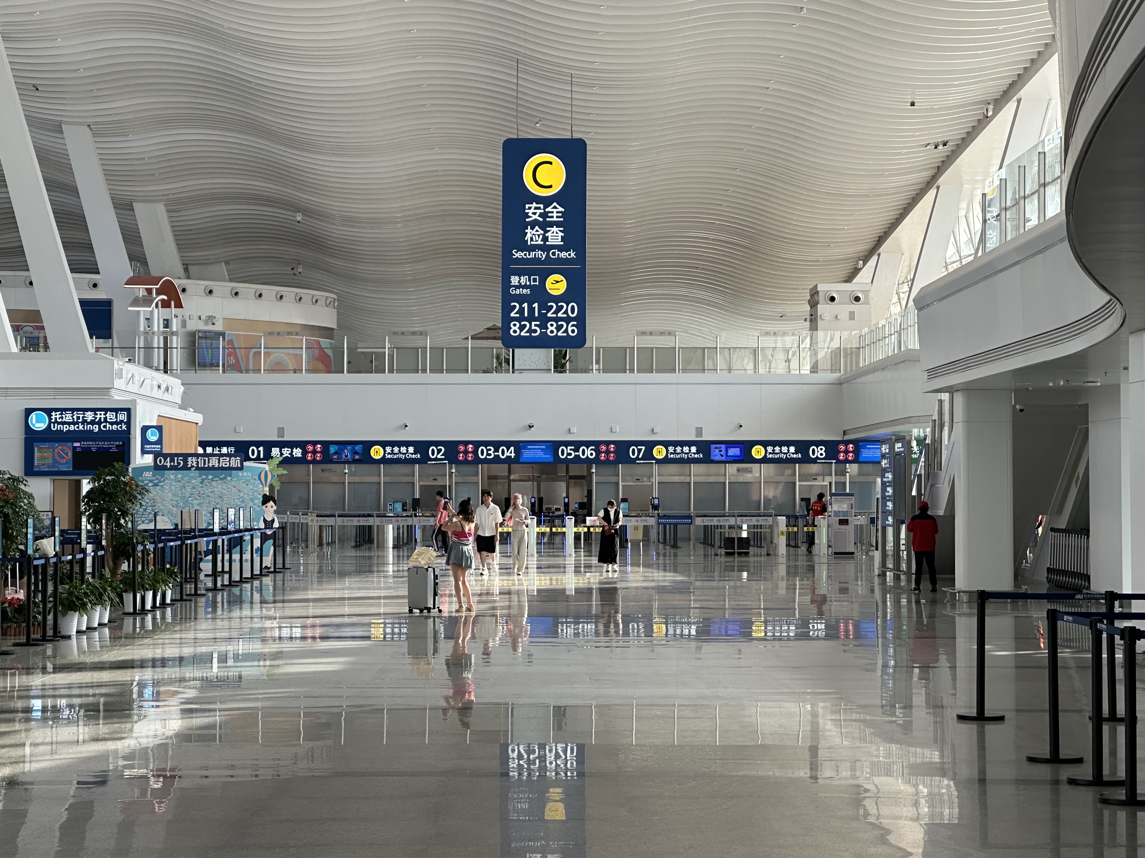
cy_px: 429
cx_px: 572
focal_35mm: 77
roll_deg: -0.5
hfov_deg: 25.3
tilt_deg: +2.6
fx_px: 2547
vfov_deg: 19.1
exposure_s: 1/124
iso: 80
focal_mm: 9
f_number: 2.8
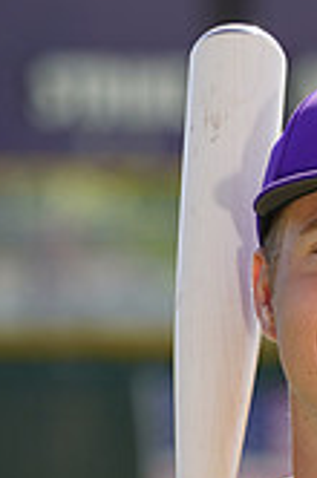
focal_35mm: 947
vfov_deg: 2.2
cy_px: 685
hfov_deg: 1.4
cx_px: 372
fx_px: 12560
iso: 100
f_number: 8
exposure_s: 1/250
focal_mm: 271
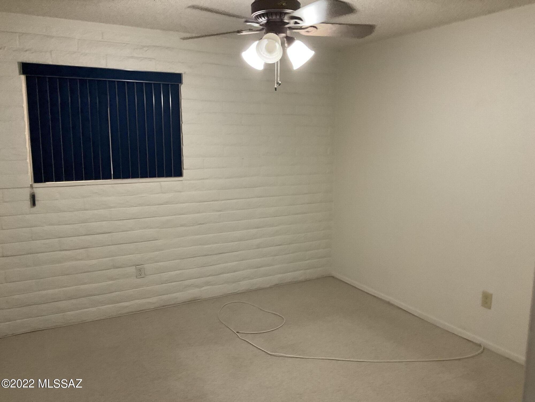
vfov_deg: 48.2
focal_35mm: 29
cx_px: 268
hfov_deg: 61.7
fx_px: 448
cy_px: 201
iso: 200
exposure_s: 1/60
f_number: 1.8
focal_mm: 3
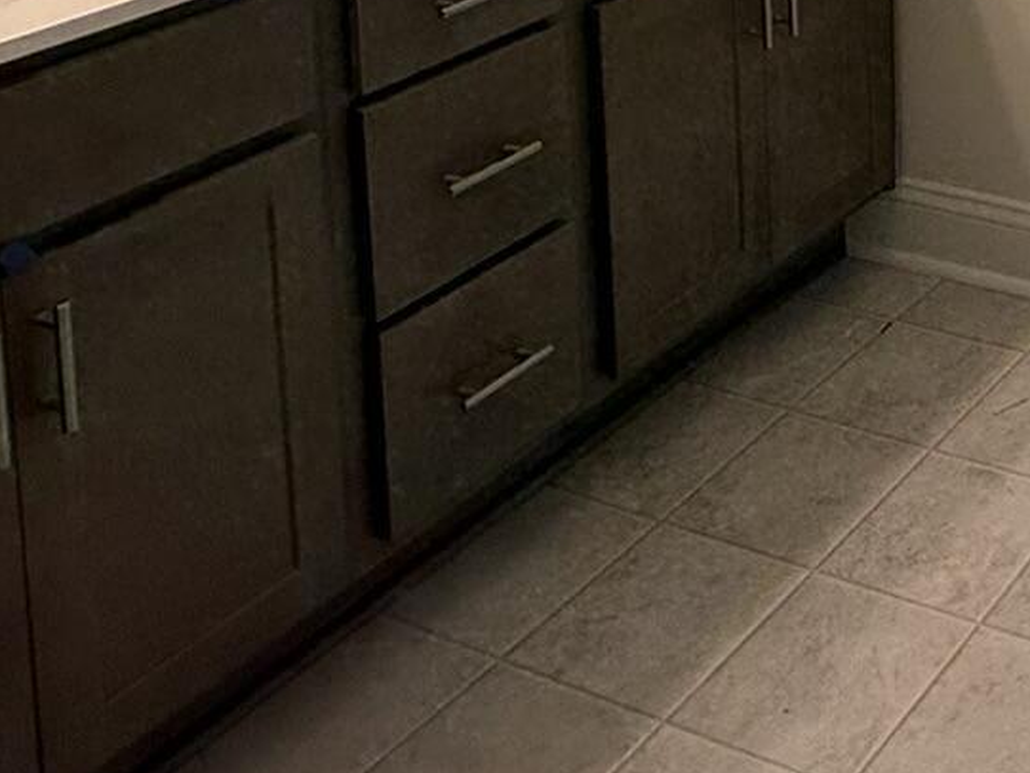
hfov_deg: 28.9
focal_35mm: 53
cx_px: 1367
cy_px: -425
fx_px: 1577
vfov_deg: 22.1
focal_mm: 2.22
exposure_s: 1/146
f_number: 2.2
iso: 64
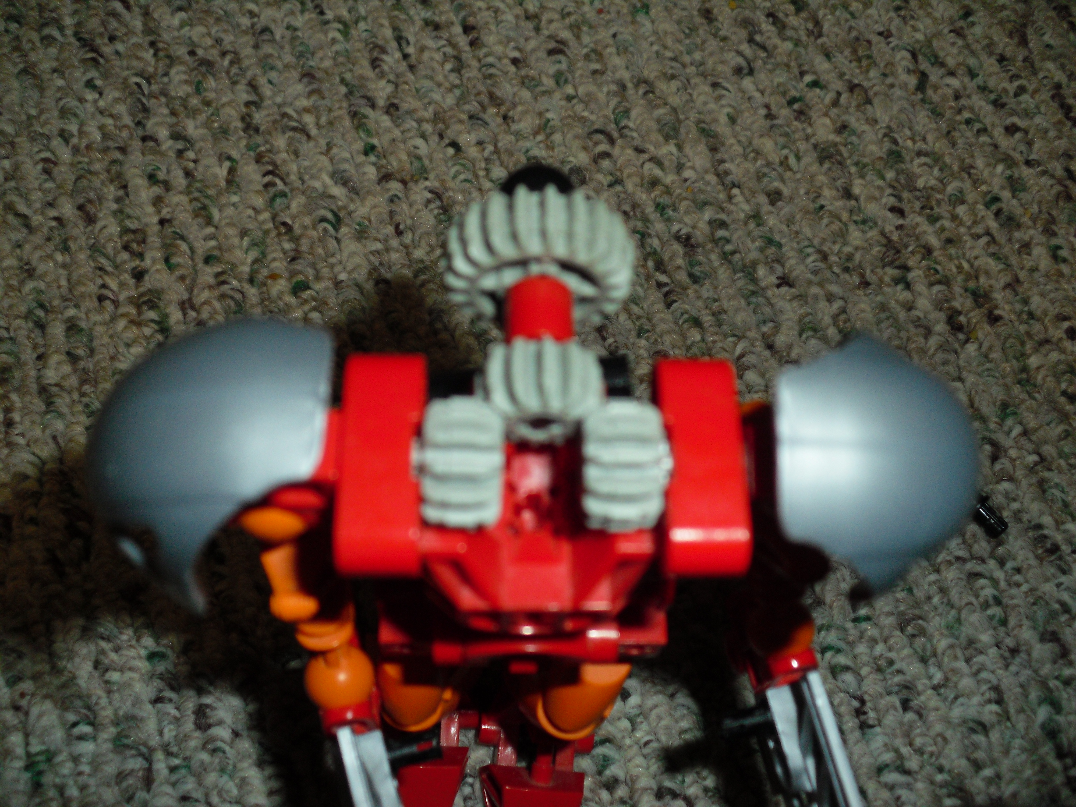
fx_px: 1119
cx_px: 538
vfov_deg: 39.7
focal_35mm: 36
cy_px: 404
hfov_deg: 51.4
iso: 200
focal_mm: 6.3
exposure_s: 1/60
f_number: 3.1
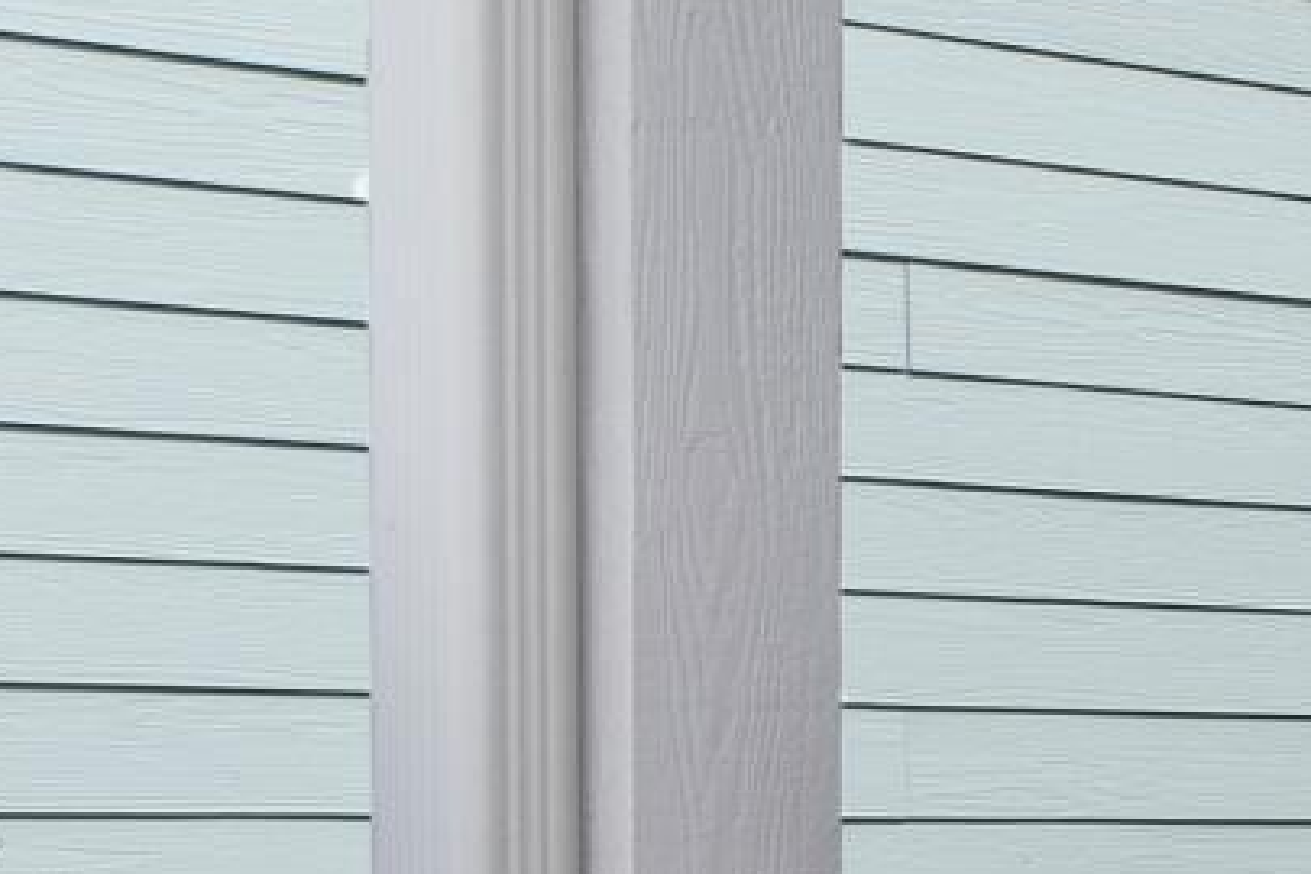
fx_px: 4588
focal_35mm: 126
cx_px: 4733
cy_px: 919
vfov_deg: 10.8
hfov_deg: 9.2
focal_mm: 11.5
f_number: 5
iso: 100
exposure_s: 1/100
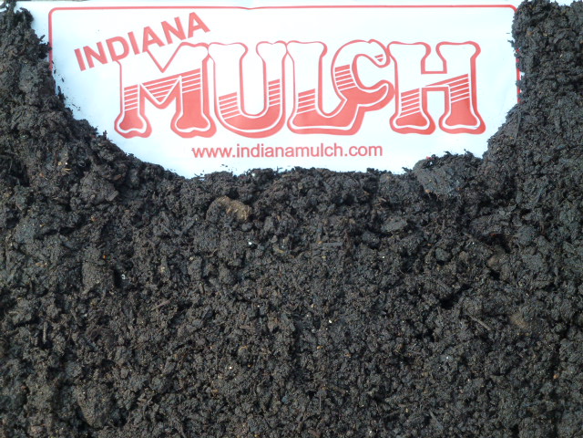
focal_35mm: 131
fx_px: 2206
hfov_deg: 15.1
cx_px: 292
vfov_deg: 11.3
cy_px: 219
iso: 200
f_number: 5.2
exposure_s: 1/80
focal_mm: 23.4
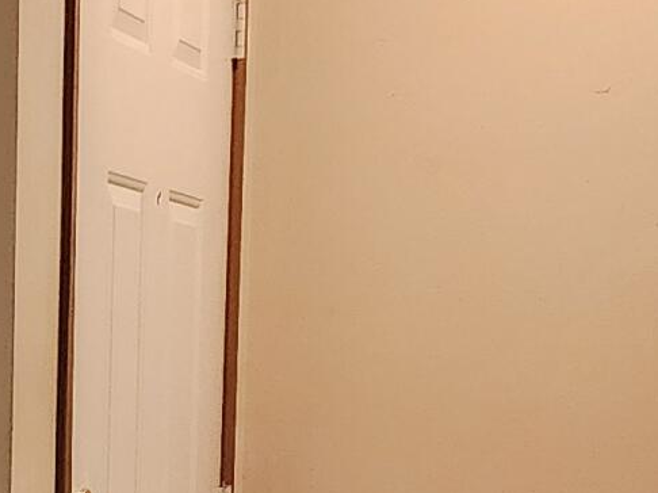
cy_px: 800
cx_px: -391
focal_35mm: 142
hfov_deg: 13.0
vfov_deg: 10.0
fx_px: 2698
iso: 800
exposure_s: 1/120
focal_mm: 6.4
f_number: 1.8
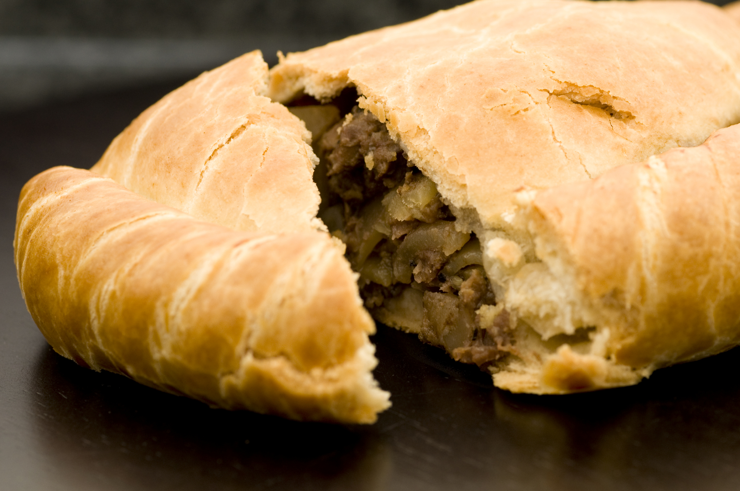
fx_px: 2771
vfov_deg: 10.1
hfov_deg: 15.2
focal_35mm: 135
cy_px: 246
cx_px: 370
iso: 320
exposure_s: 1/125
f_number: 9
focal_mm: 90
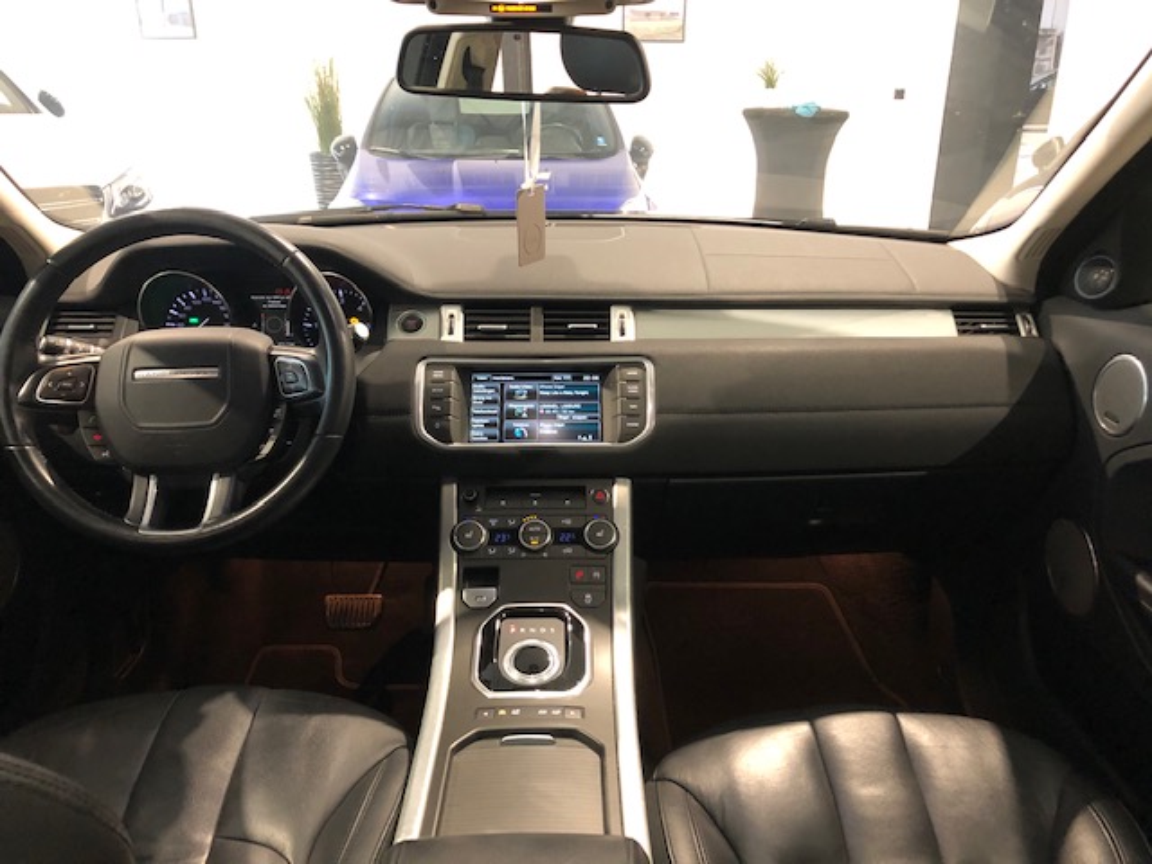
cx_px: 576
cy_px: 432
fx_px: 932
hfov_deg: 63.4
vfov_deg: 49.7
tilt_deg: -21.9
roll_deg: -0.6
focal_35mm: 28
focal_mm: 3.99
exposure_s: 1/8
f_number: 1.8
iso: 100
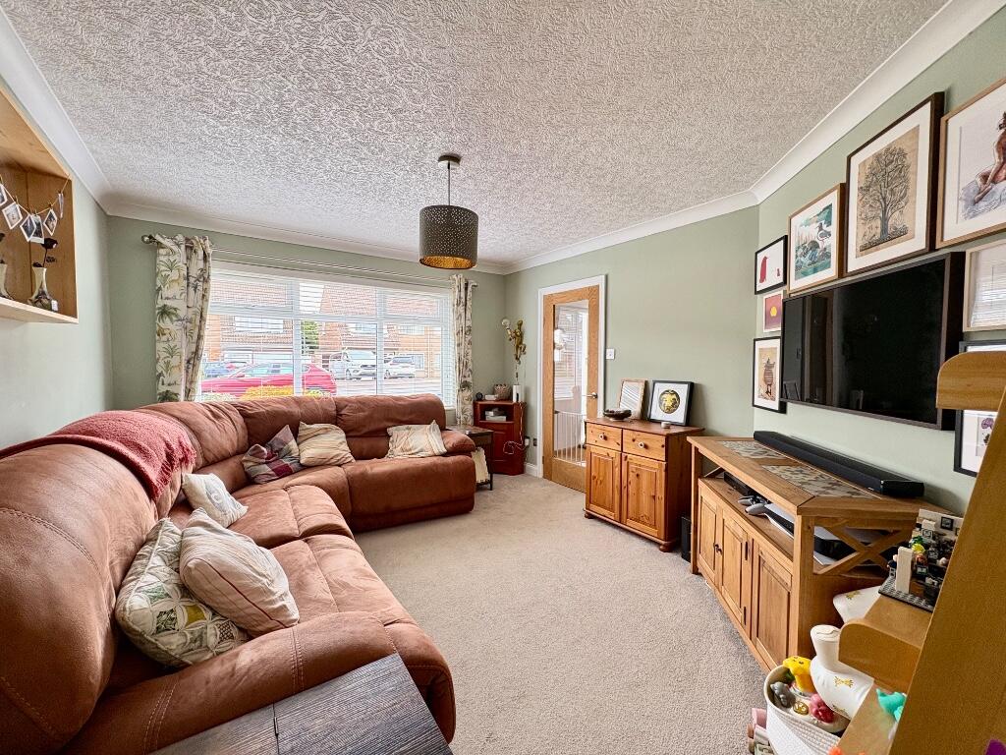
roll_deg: -0.9
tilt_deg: -1.9
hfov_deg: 102.1
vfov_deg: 85.7
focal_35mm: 14
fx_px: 407
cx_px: 503
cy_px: 378
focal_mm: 2.22
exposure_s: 1/70
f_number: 2.2
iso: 250
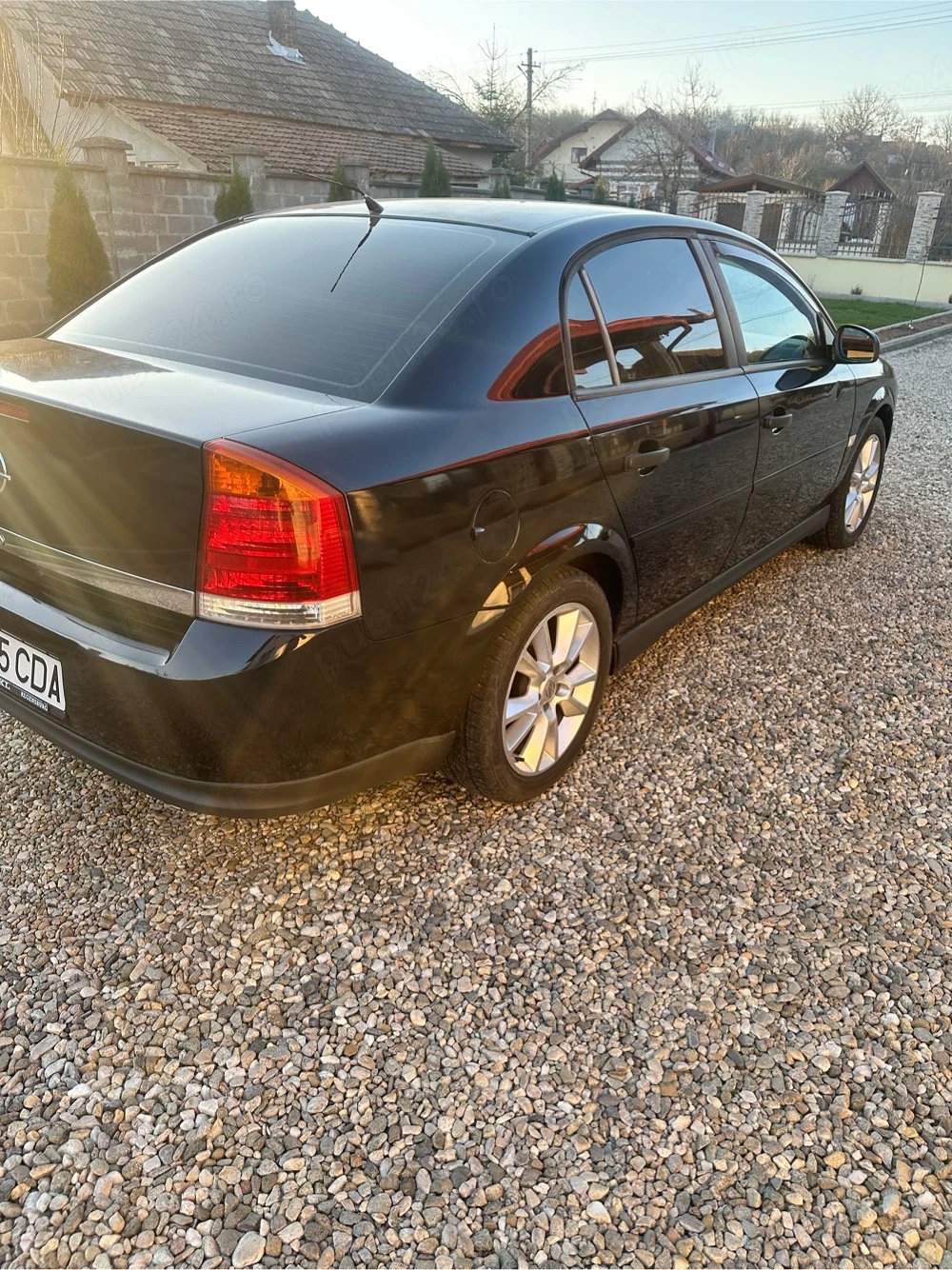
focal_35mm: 24
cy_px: 635
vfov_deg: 71.6
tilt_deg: -23.9
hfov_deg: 56.8
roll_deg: -2.6
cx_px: 476
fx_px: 880
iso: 80
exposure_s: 1/365
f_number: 1.78
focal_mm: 6.86
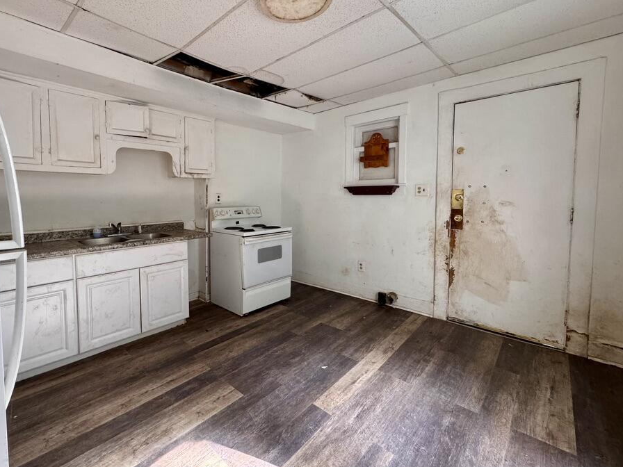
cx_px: 272
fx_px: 288
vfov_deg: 77.9
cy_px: 210
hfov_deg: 94.0
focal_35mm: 16
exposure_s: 1/68
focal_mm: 2.22
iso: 320
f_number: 2.2
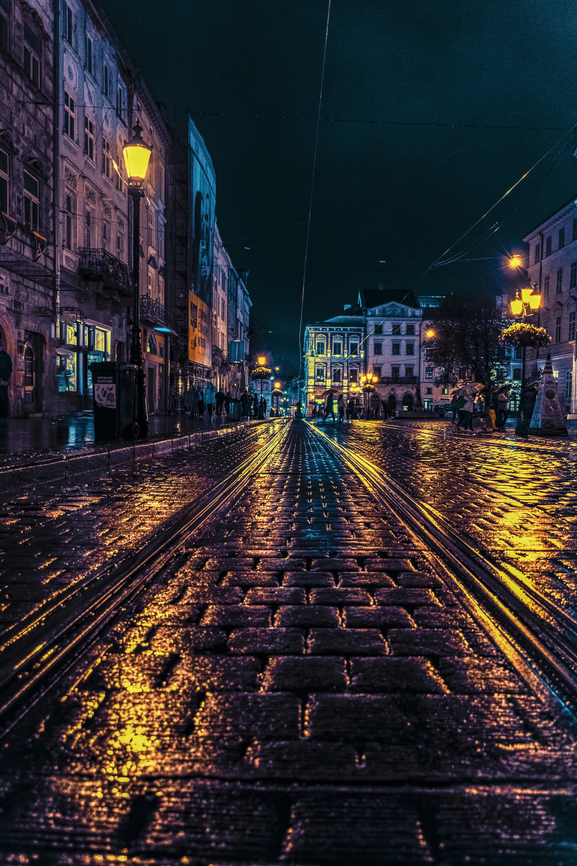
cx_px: 288
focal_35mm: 27
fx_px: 649
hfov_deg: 47.9
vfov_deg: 67.4
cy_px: 433
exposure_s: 1/25
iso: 2000
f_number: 3.5
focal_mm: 18
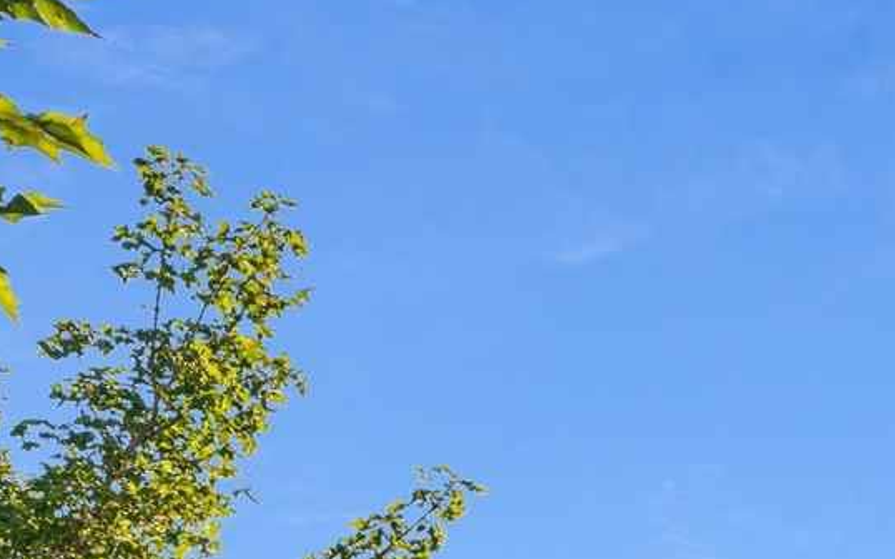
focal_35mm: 100
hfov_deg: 15.9
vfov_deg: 10.9
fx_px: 2443
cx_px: 1833
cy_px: 1369
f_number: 13
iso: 400
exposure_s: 1/80
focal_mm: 17.2
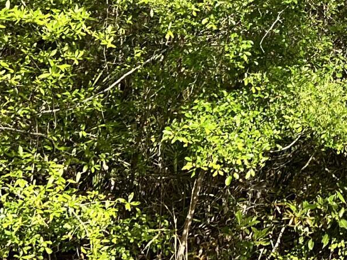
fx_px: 1303
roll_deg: -1.4
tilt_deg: +5.1
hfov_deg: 13.8
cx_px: 587
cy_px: -165
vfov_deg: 10.9
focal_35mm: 130
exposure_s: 1/1724
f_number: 1.5
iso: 50
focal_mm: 5.7
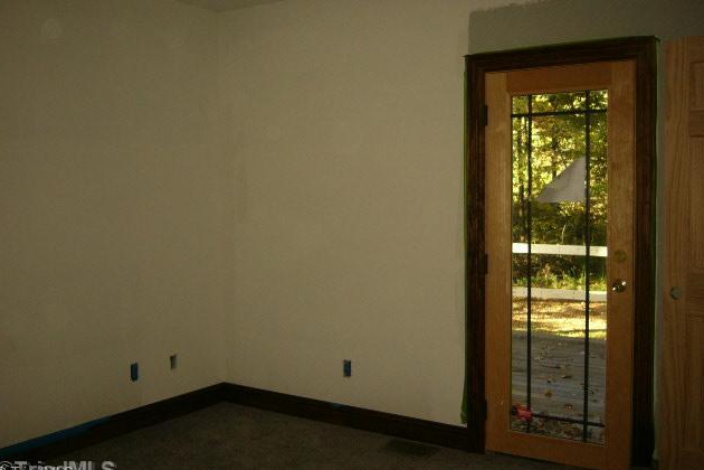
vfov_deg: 35.9
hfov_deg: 51.9
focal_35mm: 37
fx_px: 723
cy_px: 215
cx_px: 351
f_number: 2.8
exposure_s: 1/60
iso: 100
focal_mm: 5.8
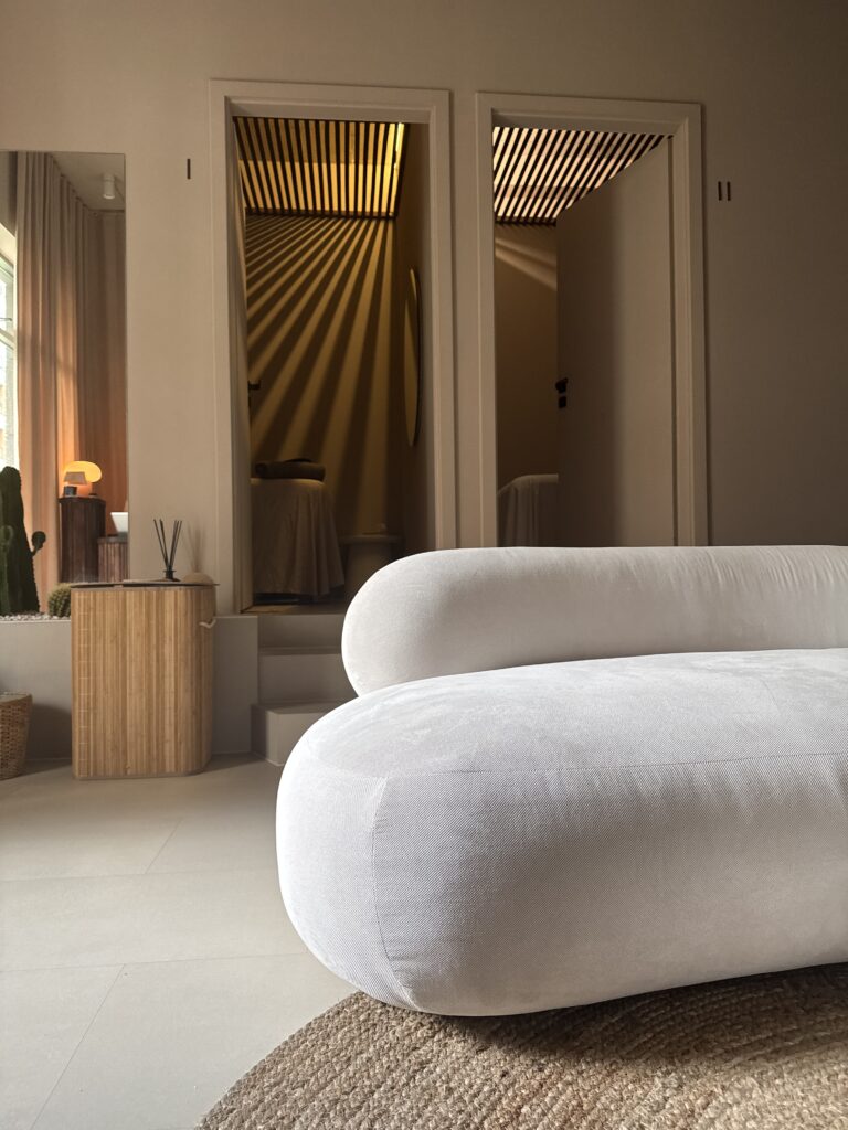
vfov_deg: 71.6
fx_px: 784
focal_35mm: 24
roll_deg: -0.4
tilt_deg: +0.9
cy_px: 565
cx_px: 424
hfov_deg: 56.8
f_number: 1.78
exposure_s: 1/67
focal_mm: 6.76
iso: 200
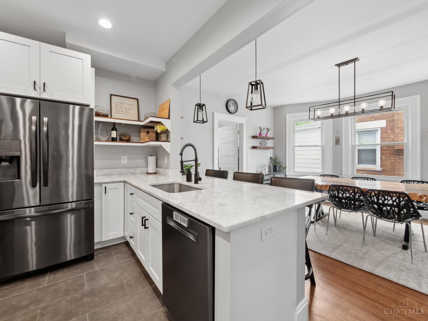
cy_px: 160
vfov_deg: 85.7
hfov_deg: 102.1
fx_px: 173
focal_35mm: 14
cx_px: 214
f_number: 7.1
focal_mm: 7
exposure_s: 1/15
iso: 640
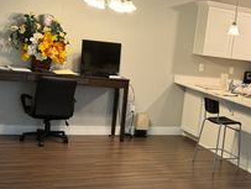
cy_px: 107
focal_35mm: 59
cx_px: 206
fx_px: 429
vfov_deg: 24.9
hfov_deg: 31.7
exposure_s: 1/60
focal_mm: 6.76
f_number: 1.78
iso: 200
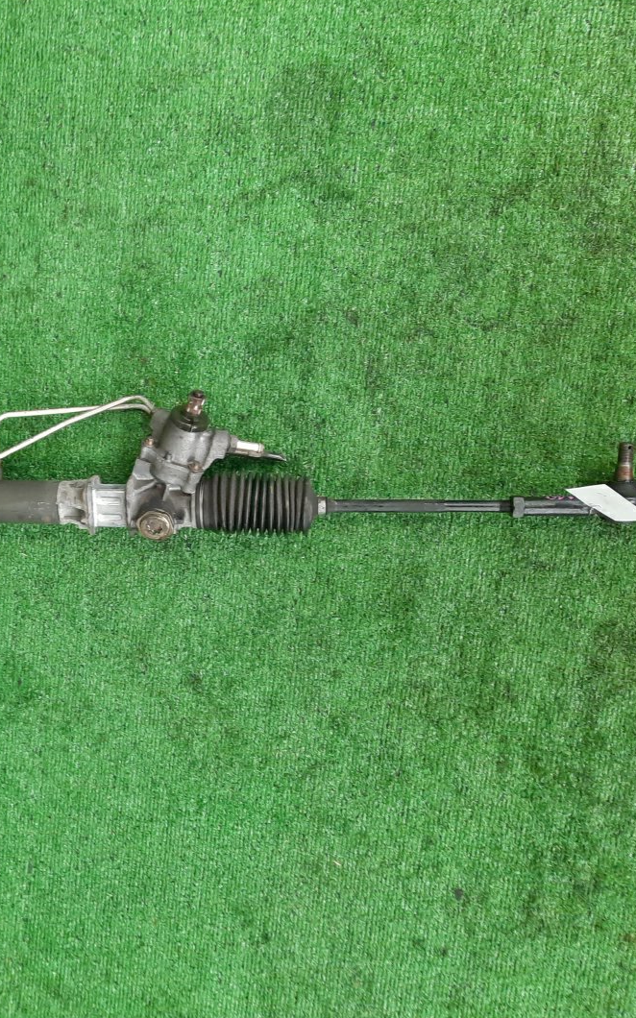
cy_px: 508
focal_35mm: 36
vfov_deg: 54.0
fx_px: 999
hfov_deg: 33.5
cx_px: 64
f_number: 2
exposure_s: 1/50
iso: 250
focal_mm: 4.6
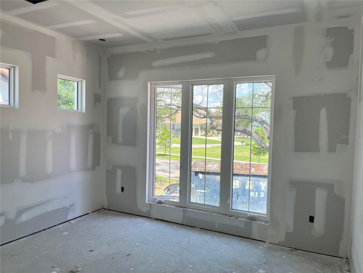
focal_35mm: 26
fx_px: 273
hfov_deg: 67.3
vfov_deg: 53.1
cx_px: 182
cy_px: 136
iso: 50
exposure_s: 1/487
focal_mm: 5.1
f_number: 1.6
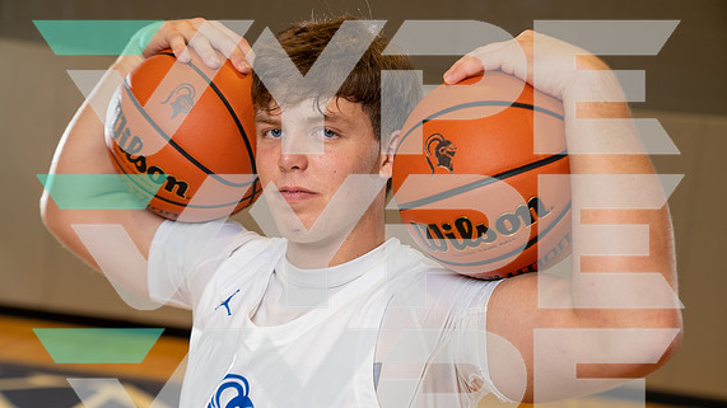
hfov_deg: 31.4
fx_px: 1291
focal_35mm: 67
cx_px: 360
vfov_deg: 18.0
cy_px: 242
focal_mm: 63
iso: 400
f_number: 4
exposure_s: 1/125
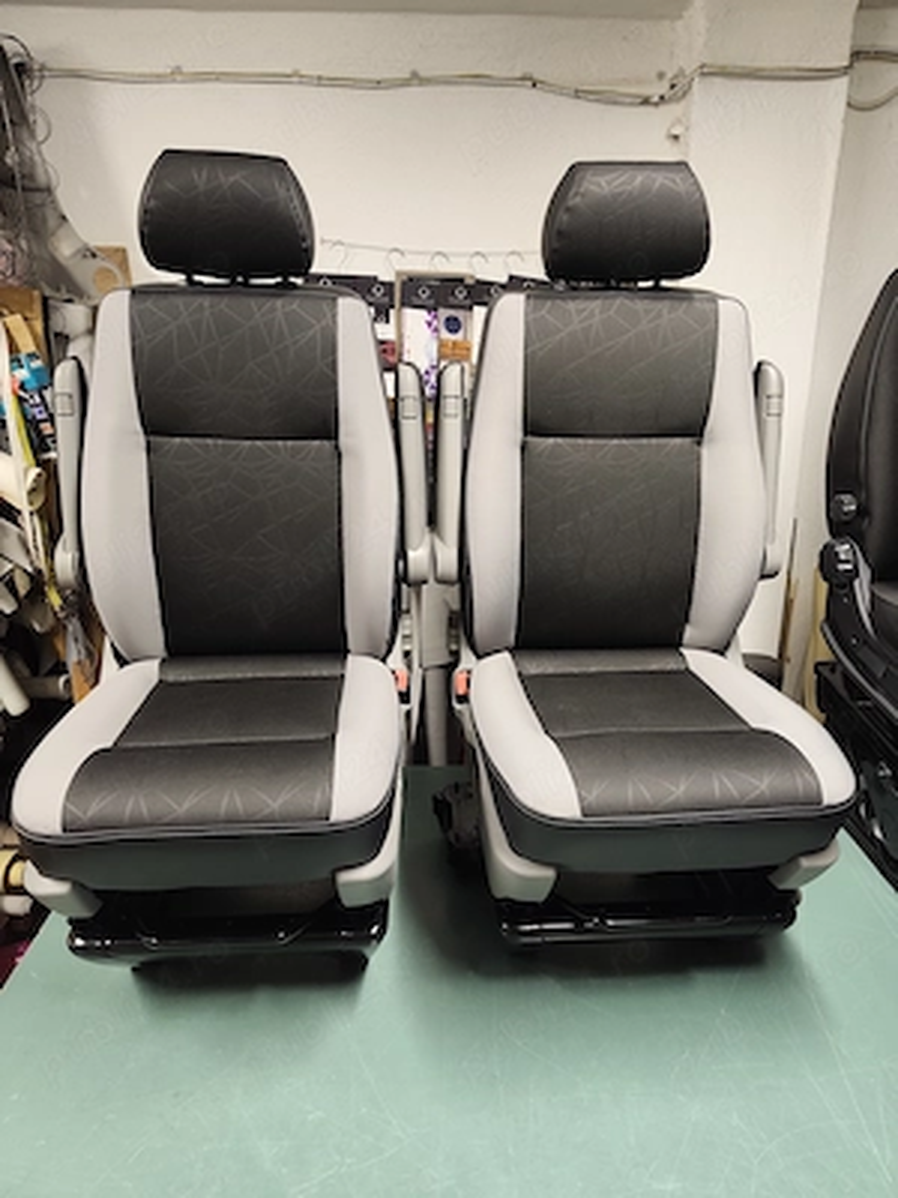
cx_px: 449
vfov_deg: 73.9
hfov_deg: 58.9
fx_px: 796
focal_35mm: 23
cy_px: 599
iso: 500
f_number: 1.7
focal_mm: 6.07
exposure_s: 1/50
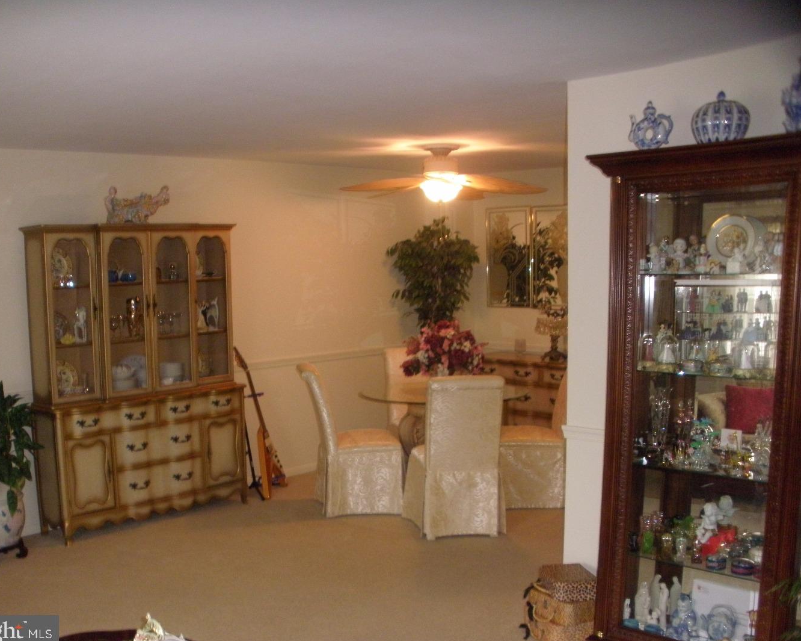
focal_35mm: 38
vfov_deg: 39.1
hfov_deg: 47.9
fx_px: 901
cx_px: 387
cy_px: 324
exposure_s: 1/30
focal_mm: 6.3
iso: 320
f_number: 3.5
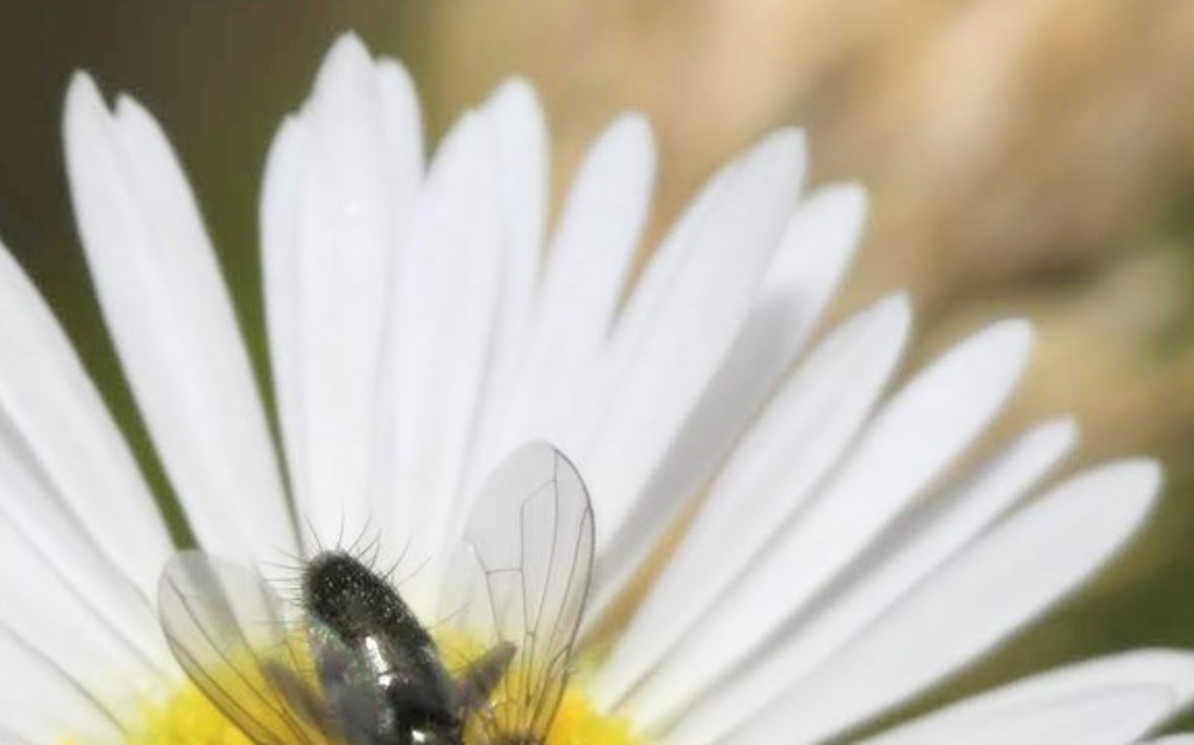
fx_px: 10865
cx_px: 488
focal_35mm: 334
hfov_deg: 6.3
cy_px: 780
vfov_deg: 3.9
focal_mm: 105
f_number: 32
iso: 250
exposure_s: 1/60
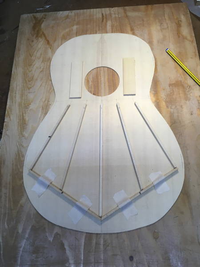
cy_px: 134
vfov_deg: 61.7
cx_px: 100
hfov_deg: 48.2
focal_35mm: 29
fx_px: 223
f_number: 2.2
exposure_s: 1/33
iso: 25
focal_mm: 4.15
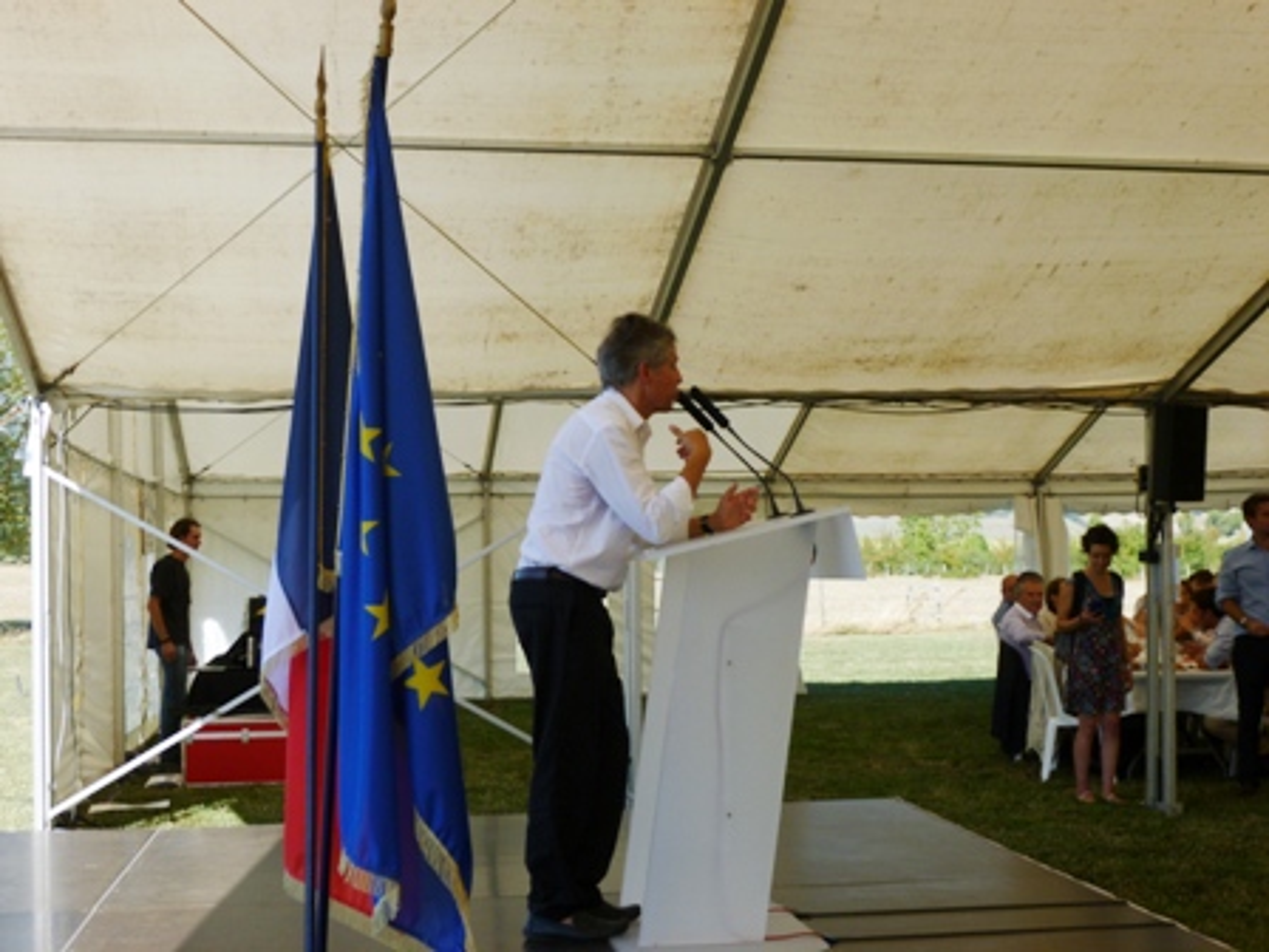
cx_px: 634
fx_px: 2016
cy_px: 476
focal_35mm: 55
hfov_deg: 34.9
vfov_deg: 26.6
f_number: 4.2
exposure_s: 1/250
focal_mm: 9.9
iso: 100
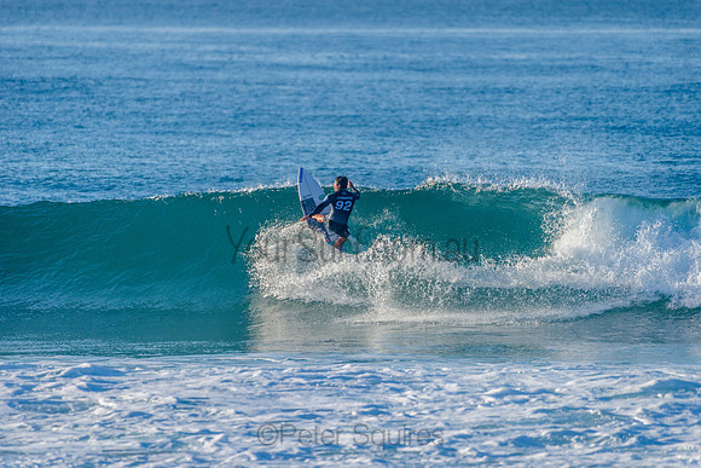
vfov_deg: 2.8
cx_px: 350
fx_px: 9738
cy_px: 234
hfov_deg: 4.1
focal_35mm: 500
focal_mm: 500
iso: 320
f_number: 5.6
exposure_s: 1/2000
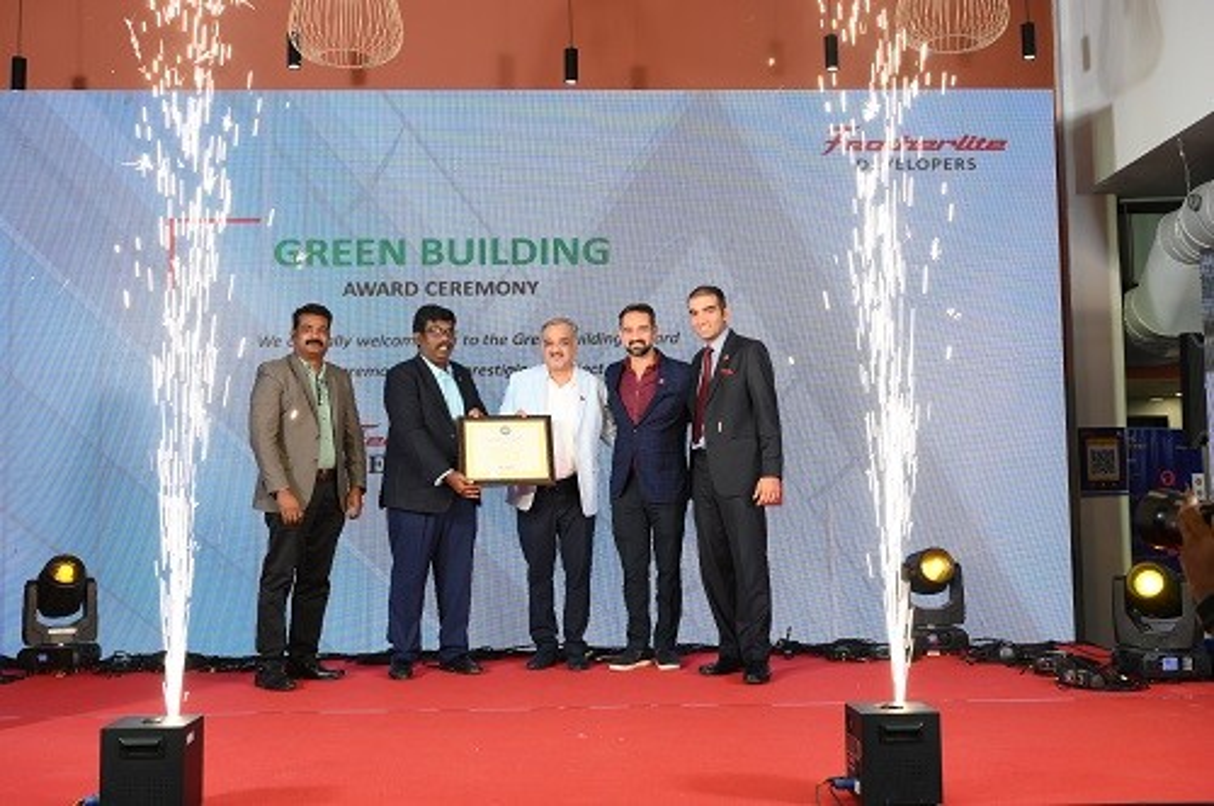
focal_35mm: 37
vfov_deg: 35.8
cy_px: 403
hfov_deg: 51.9
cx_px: 607
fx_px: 1246
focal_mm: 37
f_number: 5.6
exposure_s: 1/125
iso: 500
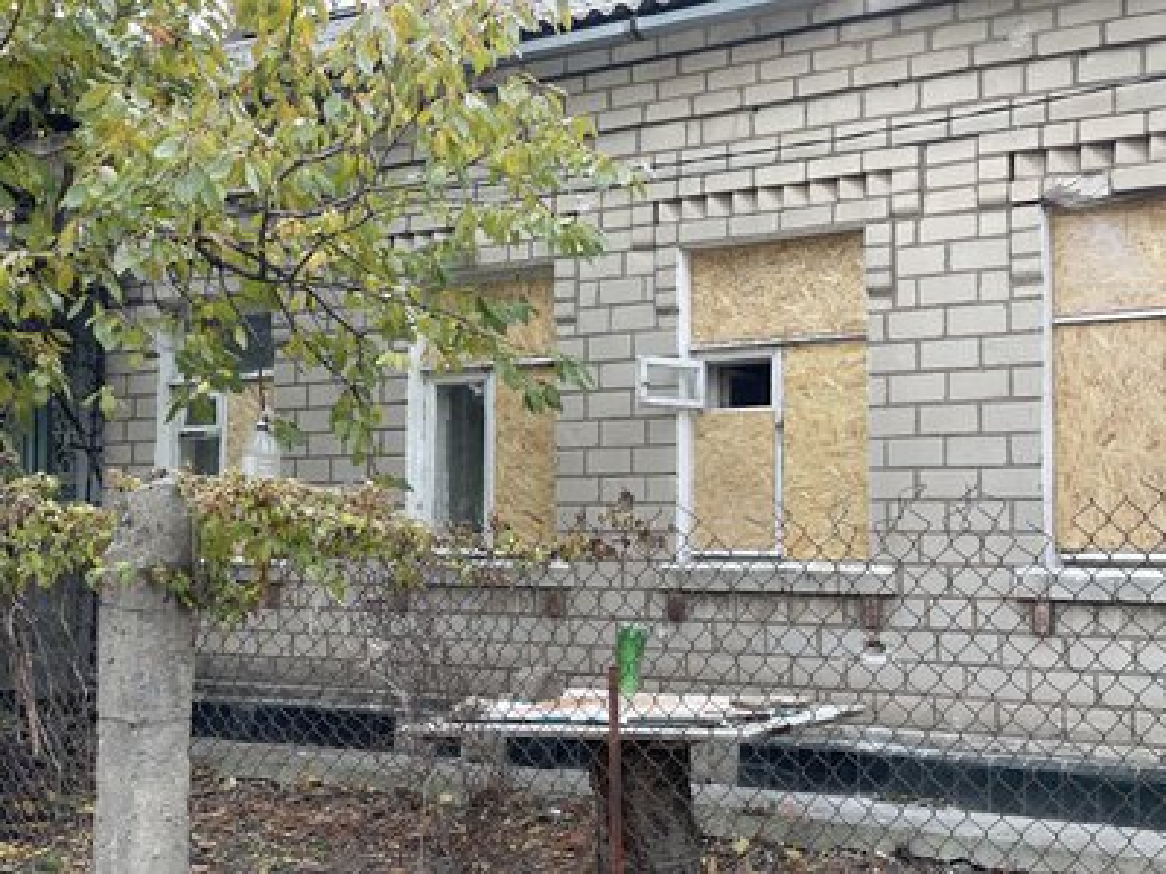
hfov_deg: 36.8
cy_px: 437
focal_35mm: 52
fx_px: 1752
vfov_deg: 28.0
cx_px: 583
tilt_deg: +3.0
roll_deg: -0.9
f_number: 2
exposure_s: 1/186
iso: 25
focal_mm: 6
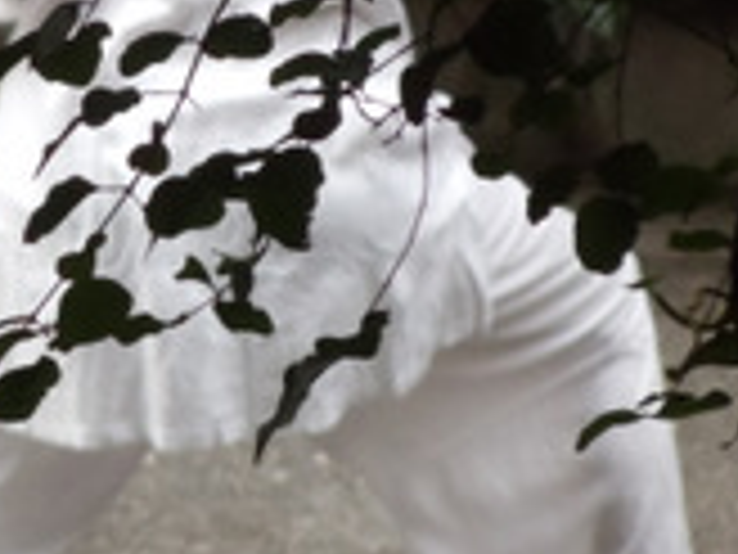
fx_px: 15691
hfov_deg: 2.7
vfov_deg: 2.0
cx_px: 86
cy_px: 43
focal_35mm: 736
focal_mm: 32.86
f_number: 5.4
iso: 400
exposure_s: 1/125
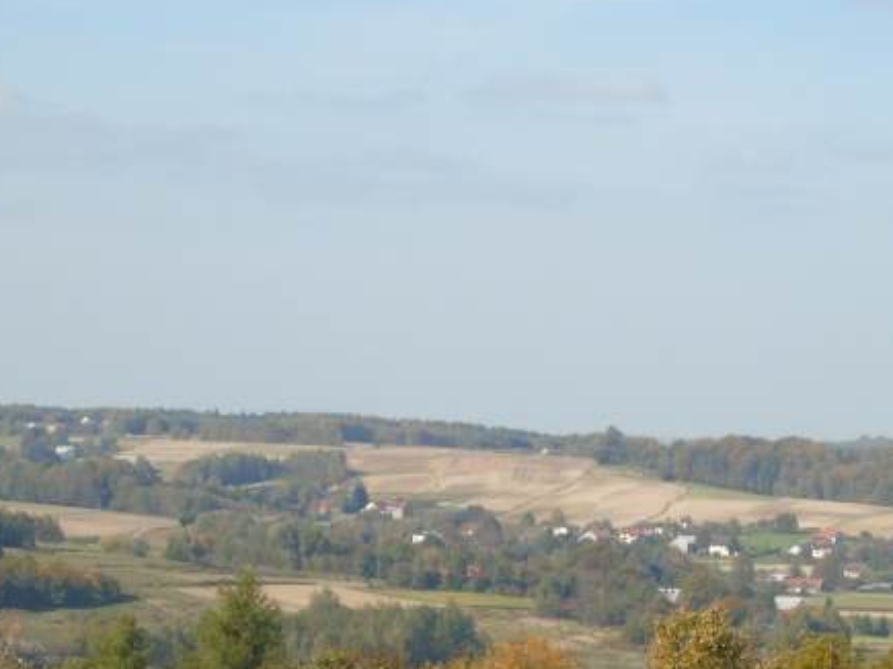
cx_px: 670
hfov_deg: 11.3
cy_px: 675
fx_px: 4487
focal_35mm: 174
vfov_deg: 8.5
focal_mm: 13
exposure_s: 1/400
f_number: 4.7
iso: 80
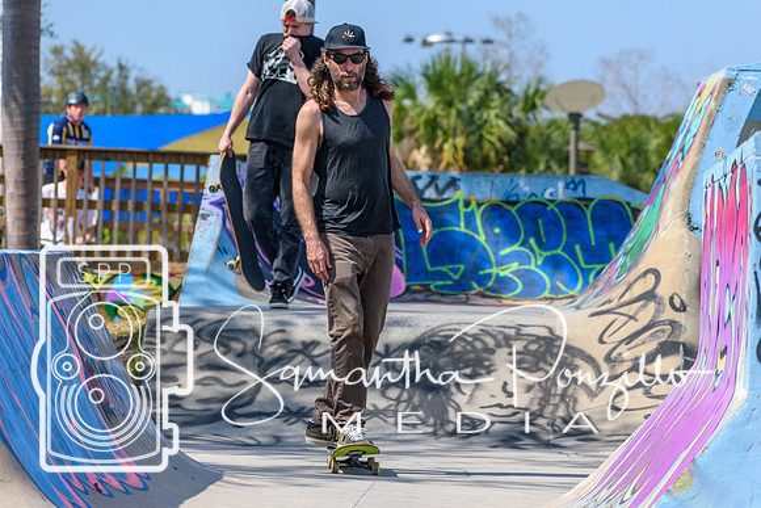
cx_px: 380
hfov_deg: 9.5
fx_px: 4599
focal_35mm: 218
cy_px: 254
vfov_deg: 6.3
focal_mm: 145
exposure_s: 1/2000
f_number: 5.6
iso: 320
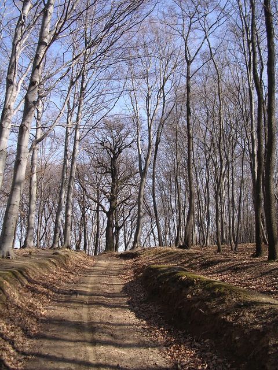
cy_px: 185
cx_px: 139
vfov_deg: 49.0
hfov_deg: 37.7
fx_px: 407
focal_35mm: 38
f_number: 2.8
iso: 100
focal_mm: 5.8
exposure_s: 1/378
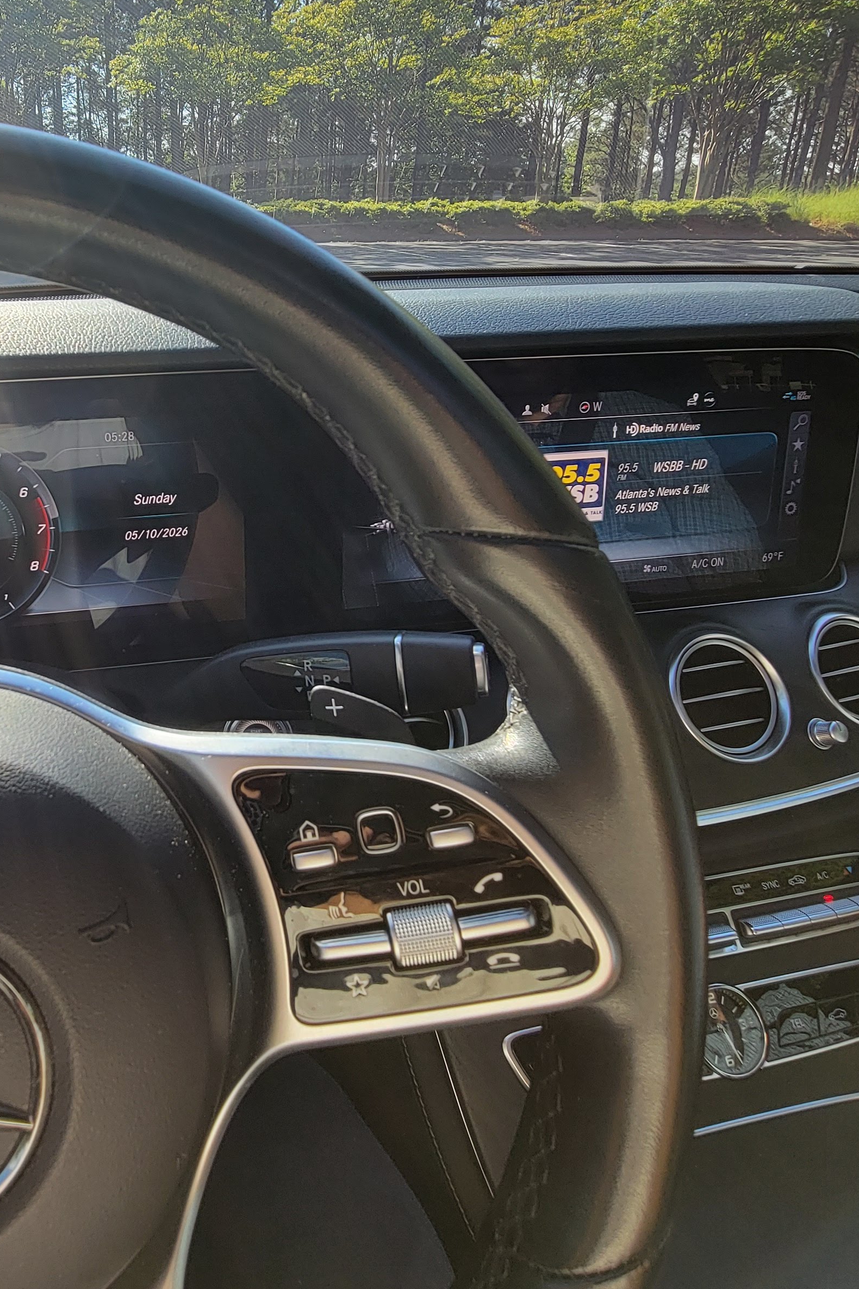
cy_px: 546
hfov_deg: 51.3
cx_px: 160
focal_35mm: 23
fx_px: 823
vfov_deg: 75.6
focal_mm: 2.2
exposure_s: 1/123
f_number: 2.2
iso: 50
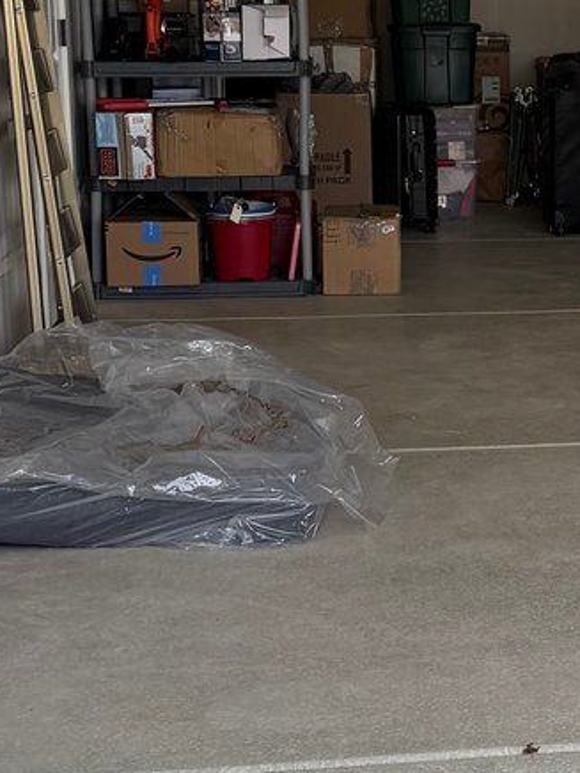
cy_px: 295
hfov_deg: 16.3
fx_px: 1966
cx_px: 642
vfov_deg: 22.2
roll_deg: -0.1
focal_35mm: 88
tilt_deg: -8.7
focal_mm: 6.76
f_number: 1.78
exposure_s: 1/467
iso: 80
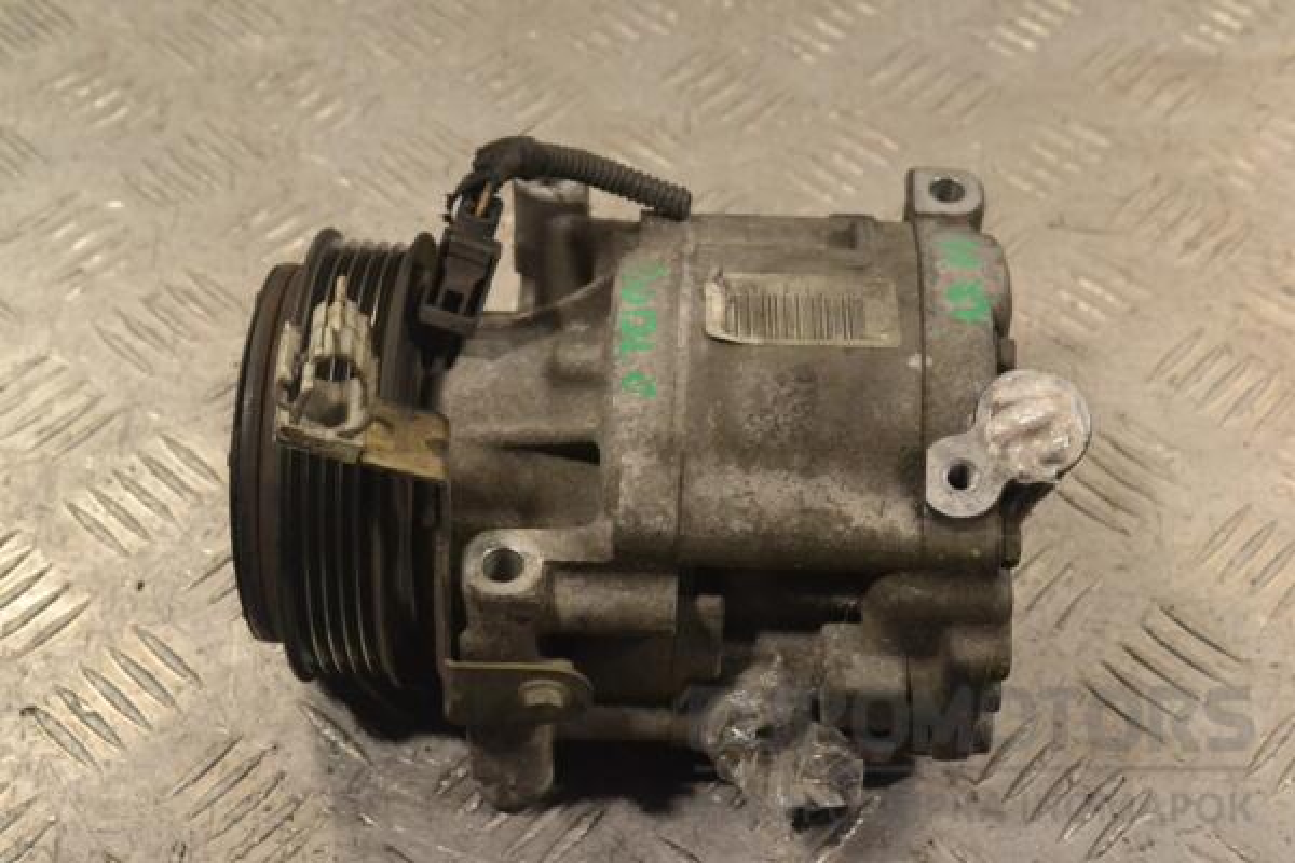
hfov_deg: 33.4
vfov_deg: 22.6
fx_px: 2158
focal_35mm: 60
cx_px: 648
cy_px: 432
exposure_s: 1/400
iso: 3200
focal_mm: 40
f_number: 10
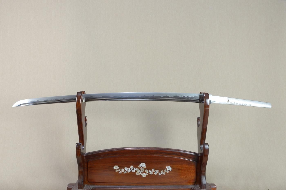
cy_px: 95
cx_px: 143
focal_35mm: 30
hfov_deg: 62.0
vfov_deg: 43.5
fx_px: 238
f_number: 11
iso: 400
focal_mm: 20
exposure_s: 1/2
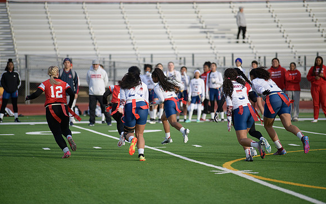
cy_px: 95
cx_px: 163
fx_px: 1822
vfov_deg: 6.4
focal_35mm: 205
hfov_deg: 10.2
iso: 640
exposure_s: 1/4000
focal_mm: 200
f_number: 2.8
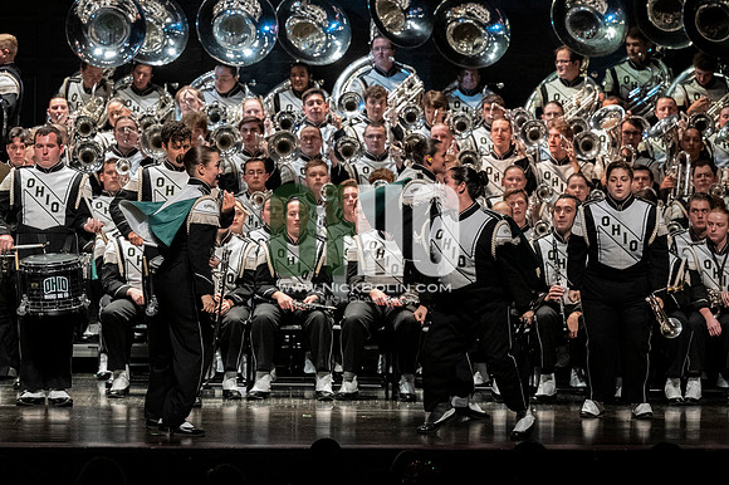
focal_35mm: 210
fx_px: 4250
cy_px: 242
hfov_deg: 9.8
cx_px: 364
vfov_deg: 6.5
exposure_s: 1/500
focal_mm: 140
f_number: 4
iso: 4000
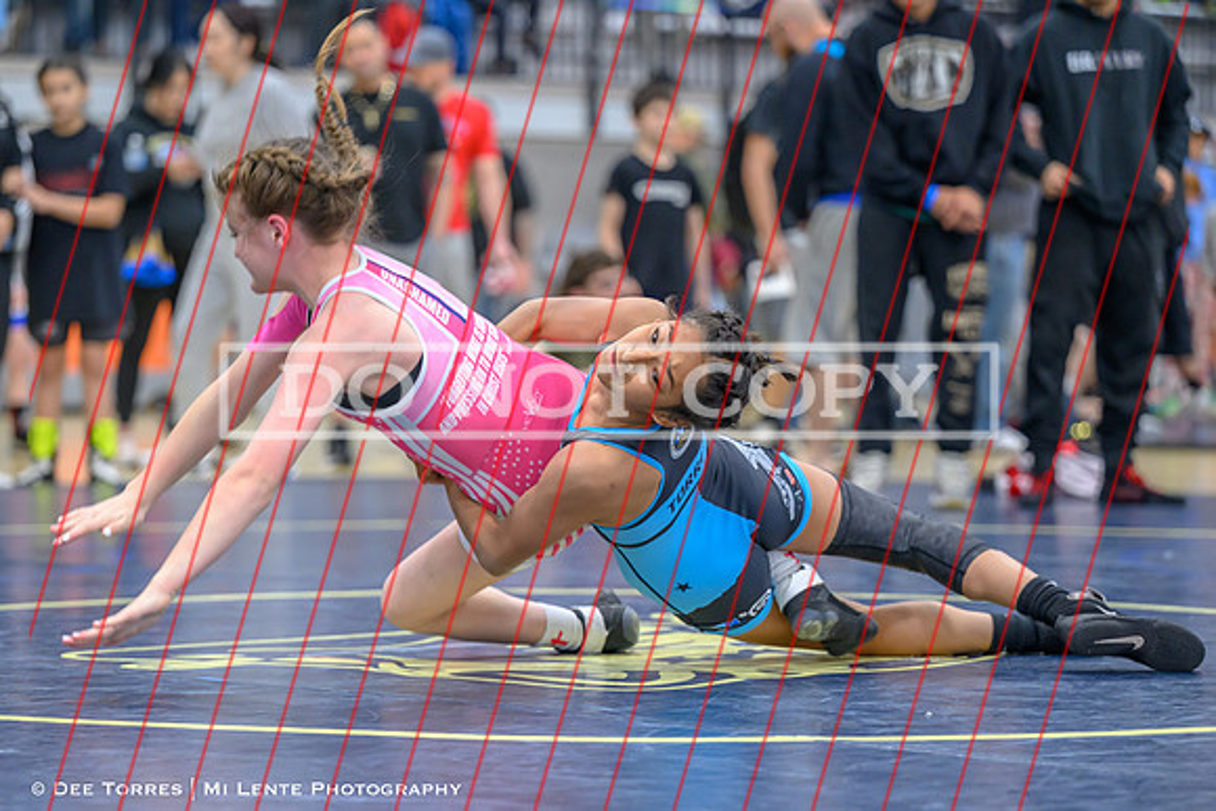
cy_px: 457
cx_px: 575
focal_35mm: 135
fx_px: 4562
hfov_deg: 15.2
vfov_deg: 10.2
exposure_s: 1/640
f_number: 2.8
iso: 2500
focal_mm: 115
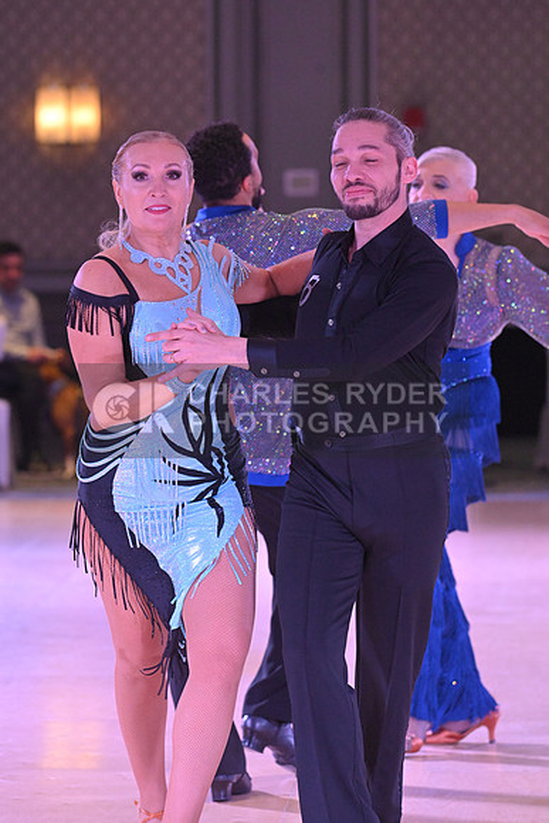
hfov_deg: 6.9
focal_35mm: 200
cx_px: 274
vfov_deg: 10.3
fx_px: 4572
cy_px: 412
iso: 5000
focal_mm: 200
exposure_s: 1/400
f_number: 6.3
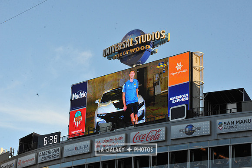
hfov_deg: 23.7
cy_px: 84
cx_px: 126
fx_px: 602
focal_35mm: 86
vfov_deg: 15.9
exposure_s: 1/800
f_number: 14
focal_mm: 86
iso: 1600
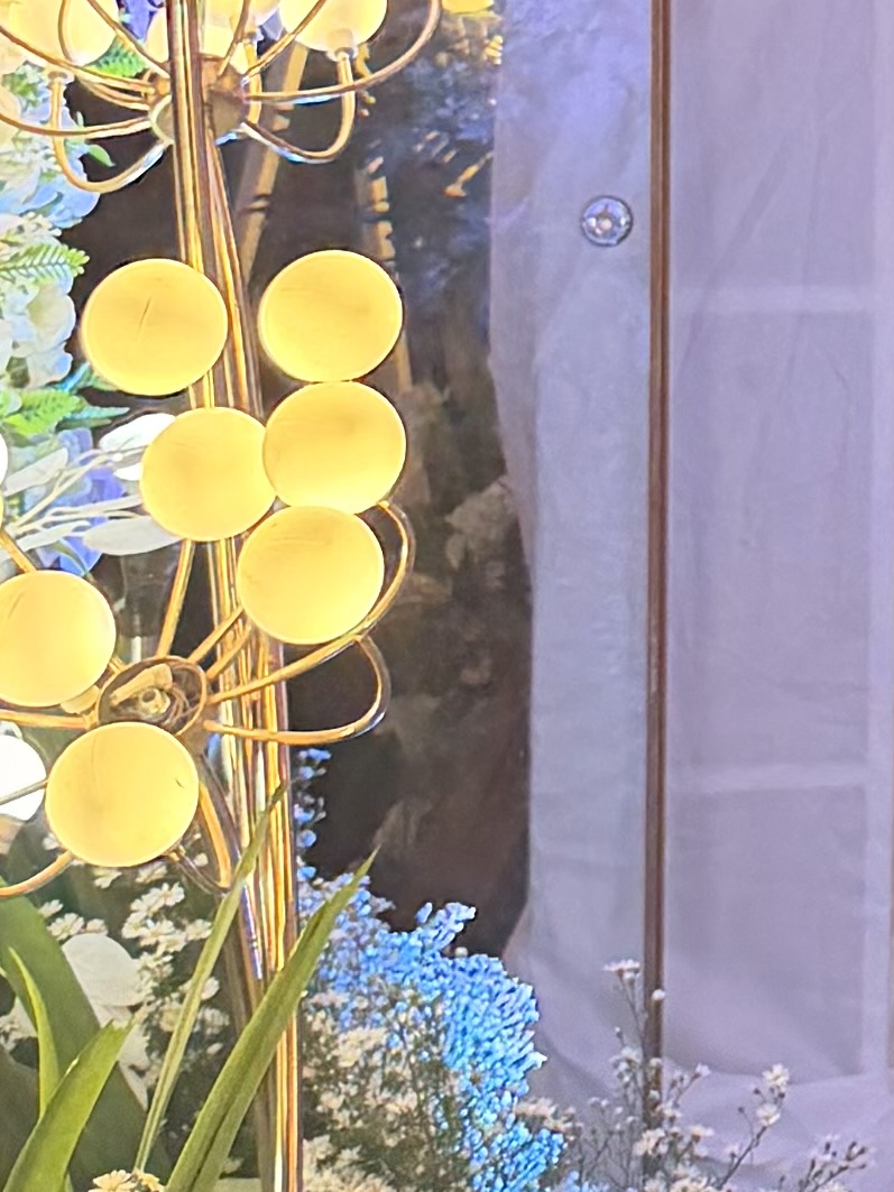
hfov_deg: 10.5
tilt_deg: +1.6
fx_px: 4443
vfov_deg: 14.9
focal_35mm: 129
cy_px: -132
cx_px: 1819
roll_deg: -0.2
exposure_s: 1/155
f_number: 1.78
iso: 200
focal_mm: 6.76
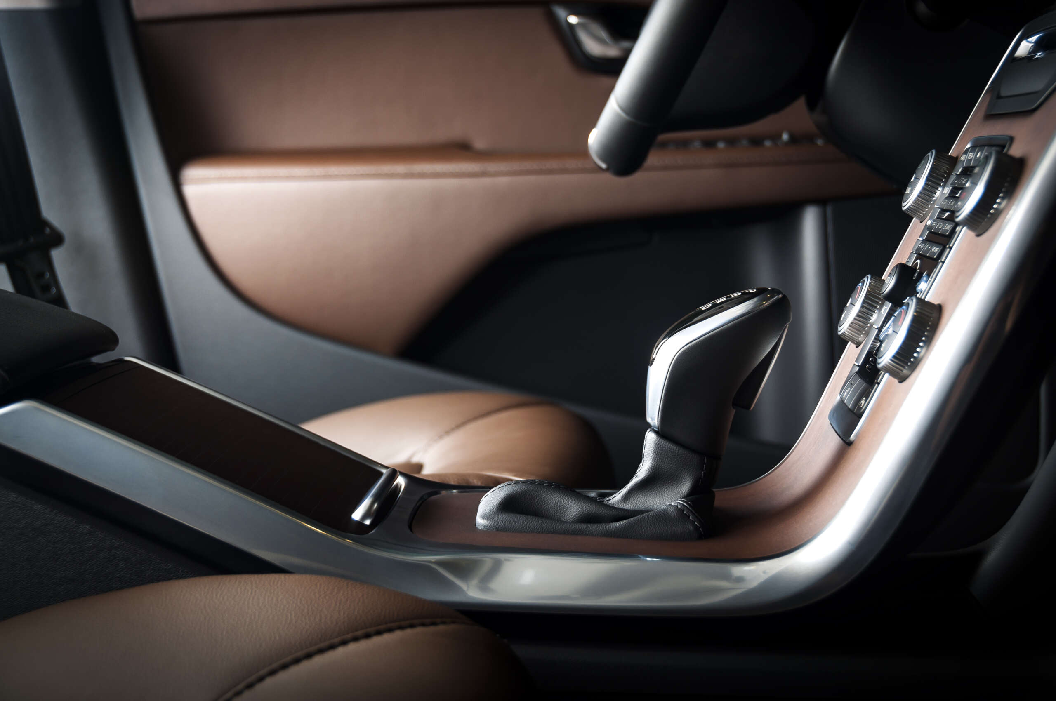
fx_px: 1846
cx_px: 528
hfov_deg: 31.9
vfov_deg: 21.5
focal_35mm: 63
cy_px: 350
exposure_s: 1/180
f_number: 4.8
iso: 100
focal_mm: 42
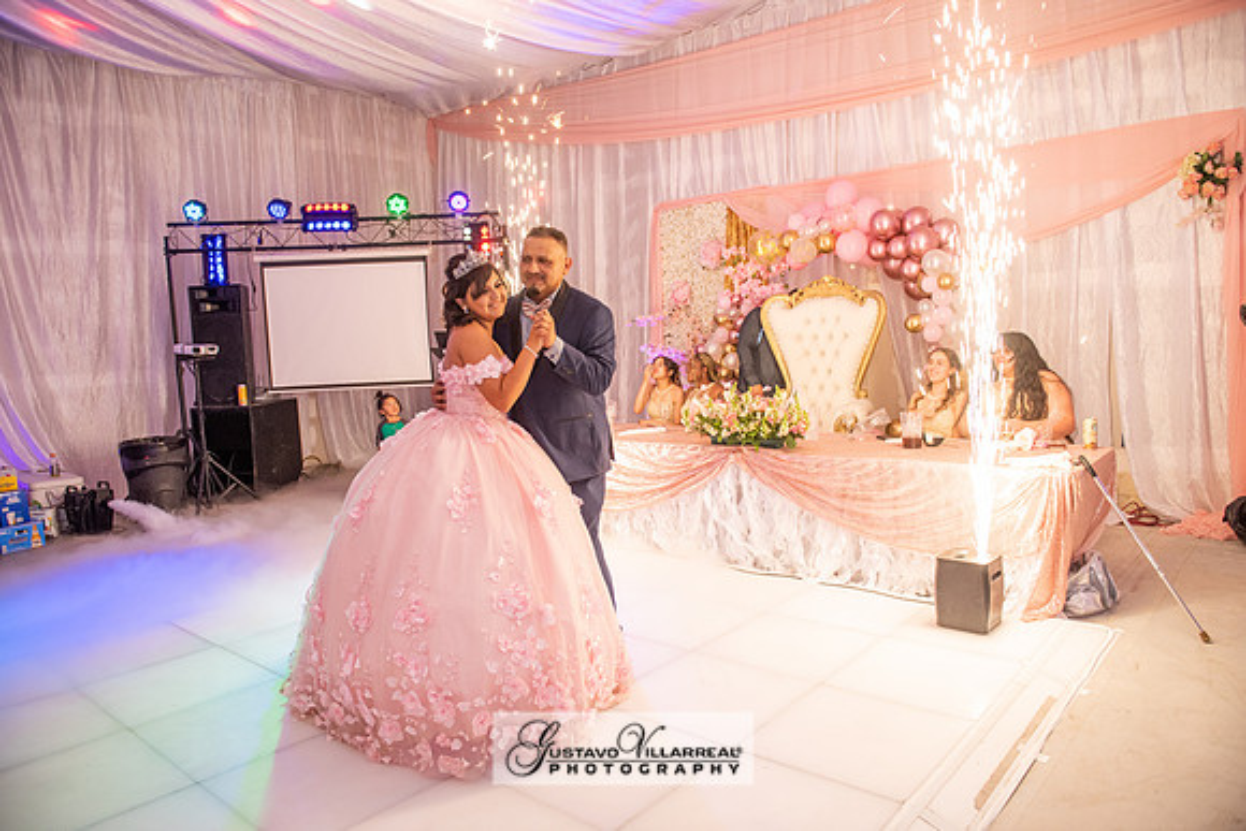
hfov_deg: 73.7
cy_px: 416
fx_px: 831
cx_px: 623
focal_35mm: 24
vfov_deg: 53.2
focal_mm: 24
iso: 1250
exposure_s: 1/160
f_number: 3.5
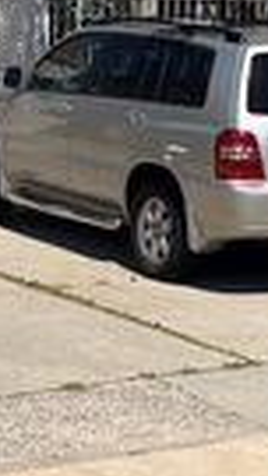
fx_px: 1768
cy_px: 48
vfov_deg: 15.2
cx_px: 243
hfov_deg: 8.6
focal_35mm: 140
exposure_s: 1/5348
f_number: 1.6
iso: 50
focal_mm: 5.96
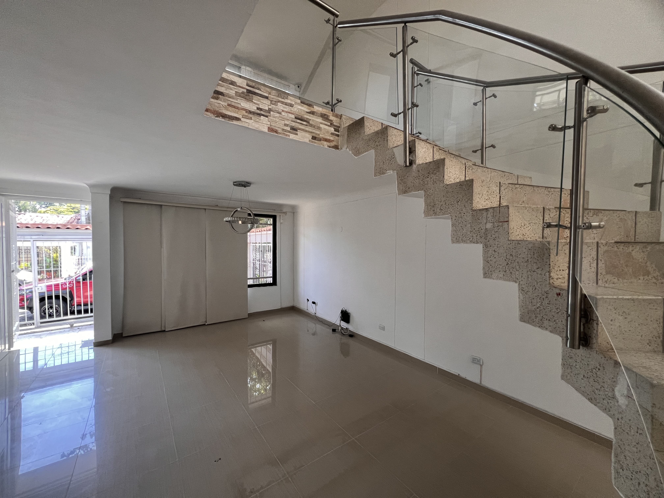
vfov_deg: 89.9
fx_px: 249
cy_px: 249
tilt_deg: -1.4
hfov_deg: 106.2
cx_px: 332
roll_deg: -0.3
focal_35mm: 13
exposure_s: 1/99
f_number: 1.8
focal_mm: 1.57
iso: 160
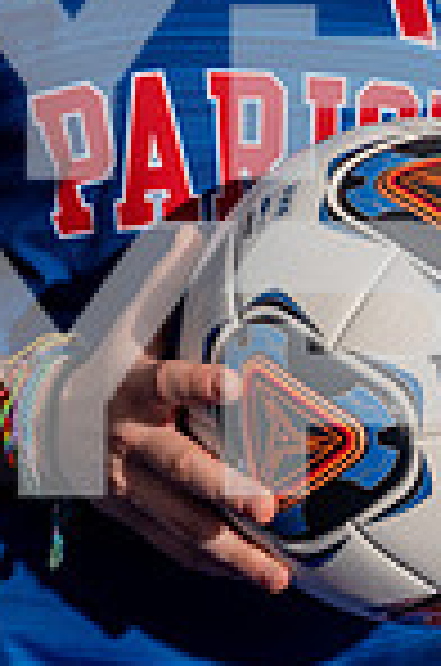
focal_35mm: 128
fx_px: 2363
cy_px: 45
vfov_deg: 15.8
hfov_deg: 10.7
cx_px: 180
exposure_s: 1/250
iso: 100
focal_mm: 42
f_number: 5.6
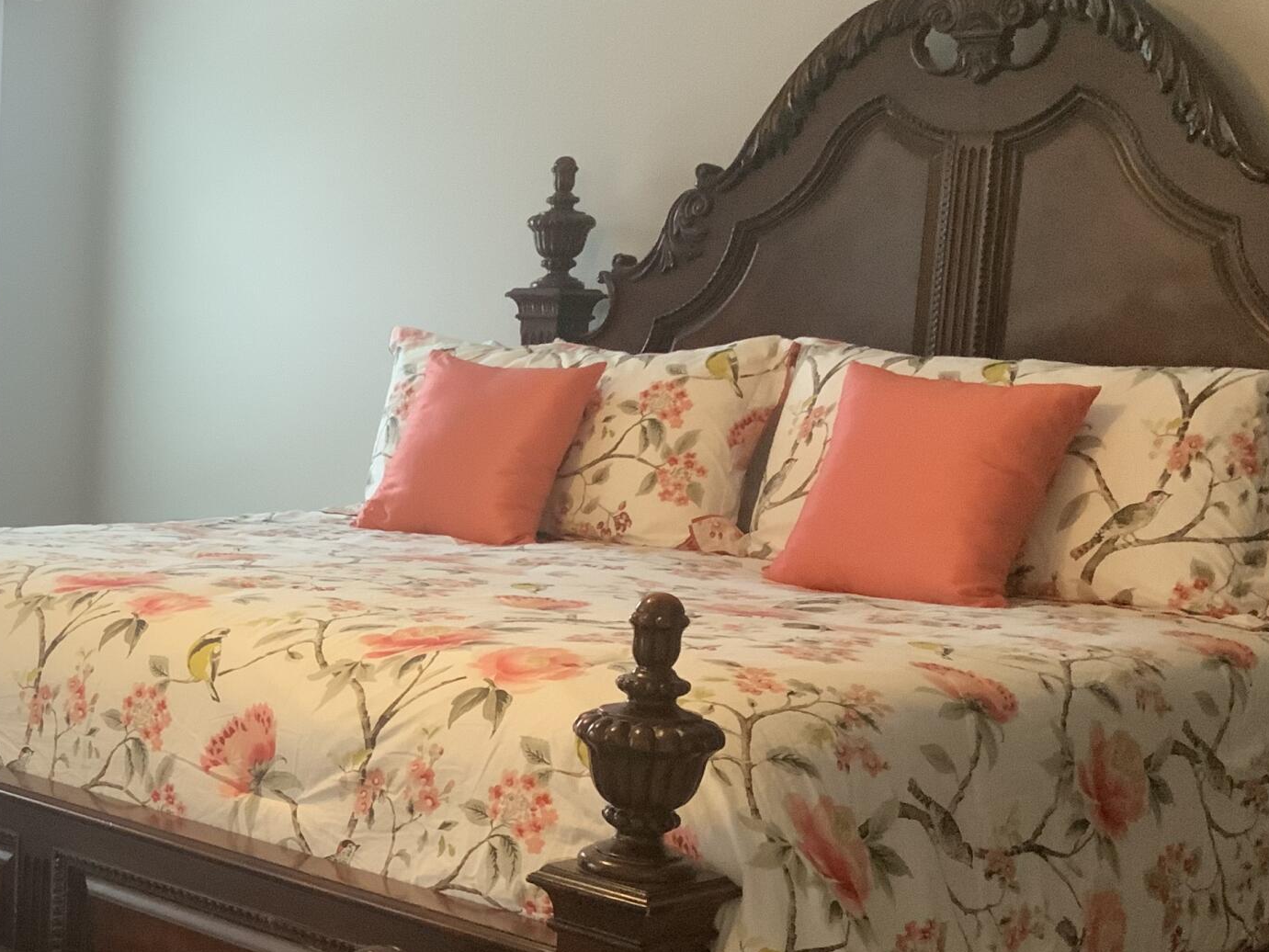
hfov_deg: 29.3
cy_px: 688
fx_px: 2310
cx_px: 102
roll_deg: -1.9
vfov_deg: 23.1
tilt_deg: -8.4
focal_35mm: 63
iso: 250
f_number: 1.8
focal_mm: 3
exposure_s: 1/40
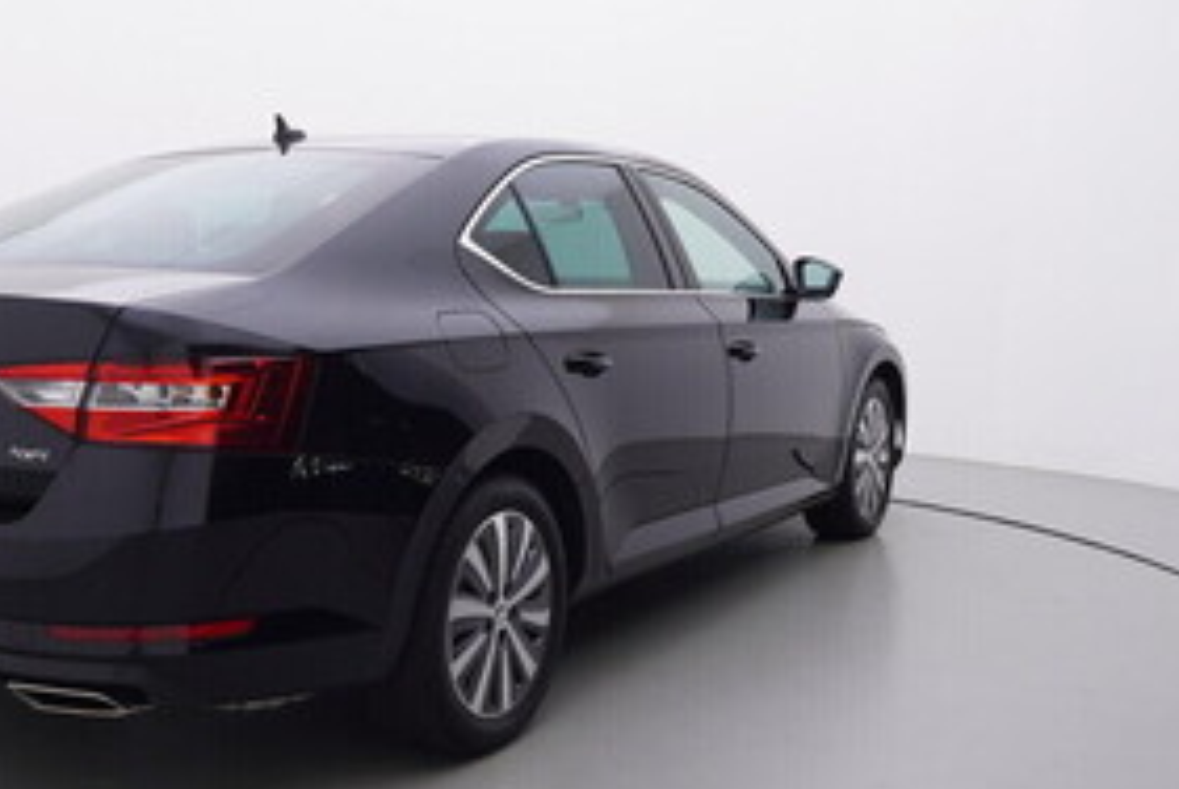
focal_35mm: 44
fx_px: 1442
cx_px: 426
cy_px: 451
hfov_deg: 44.0
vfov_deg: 30.6
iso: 200
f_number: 5
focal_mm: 15
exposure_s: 1/80
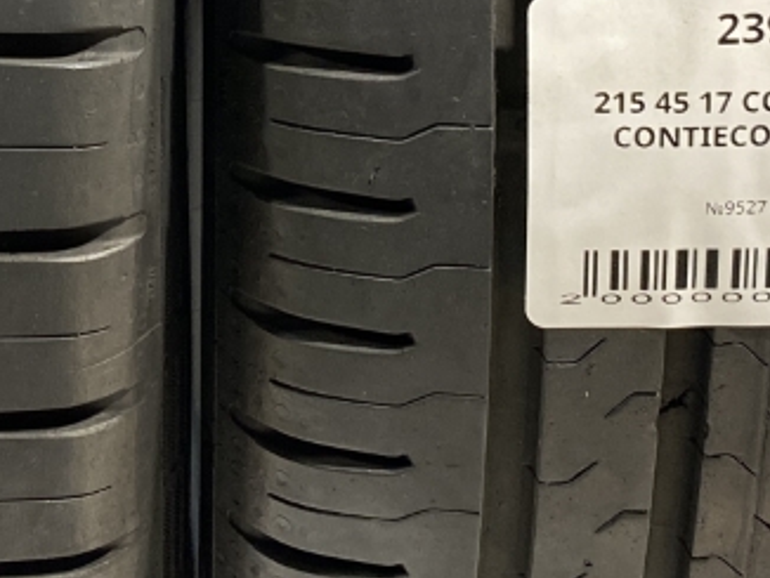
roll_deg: +0.9
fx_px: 2271
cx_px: 137
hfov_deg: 19.0
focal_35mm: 102
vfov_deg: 13.9
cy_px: -189
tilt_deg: +2.9
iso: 125
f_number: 1.8
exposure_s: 1/100
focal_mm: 4.25
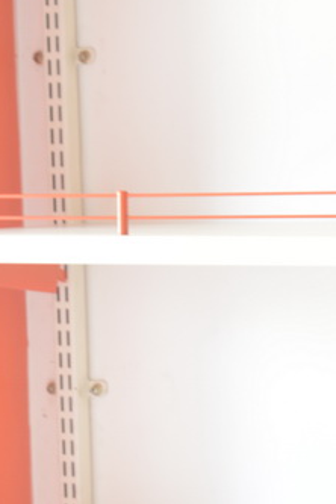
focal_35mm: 126
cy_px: 425
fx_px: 1764
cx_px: 320
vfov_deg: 16.1
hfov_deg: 10.8
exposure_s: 1/20
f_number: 5
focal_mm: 35
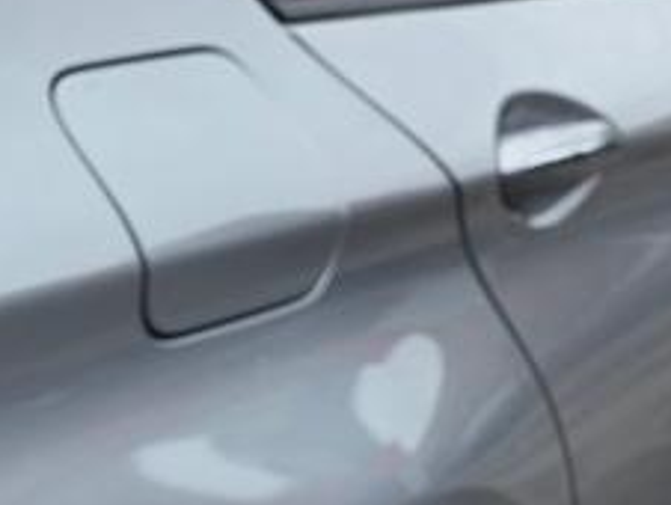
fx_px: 2523
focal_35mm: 130
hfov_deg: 13.4
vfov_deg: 11.1
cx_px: -582
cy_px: 719
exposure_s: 1/180
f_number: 1.7
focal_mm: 6.3
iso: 32
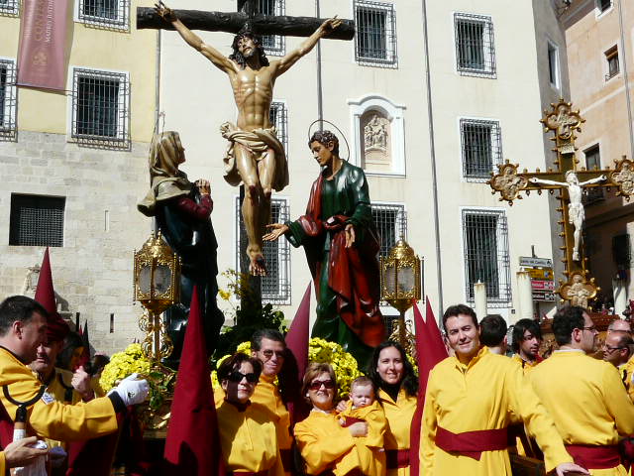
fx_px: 843
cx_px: 317
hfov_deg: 41.2
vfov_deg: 31.5
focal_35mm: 46
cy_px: 238
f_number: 7.1
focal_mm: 4.7
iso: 100
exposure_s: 1/400
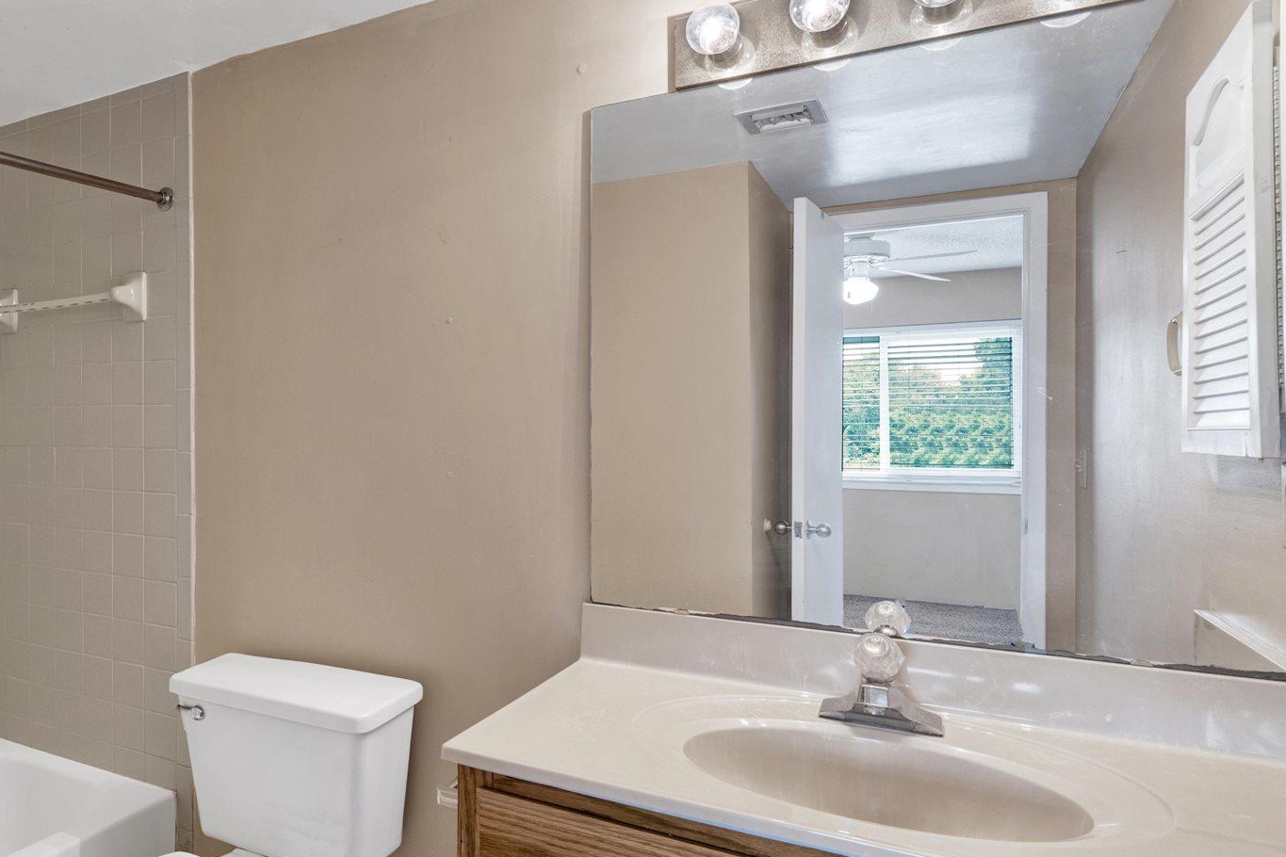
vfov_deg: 53.1
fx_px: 857
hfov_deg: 69.7
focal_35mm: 24
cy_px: 420
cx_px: 350
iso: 400
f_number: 11
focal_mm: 16
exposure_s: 1/5
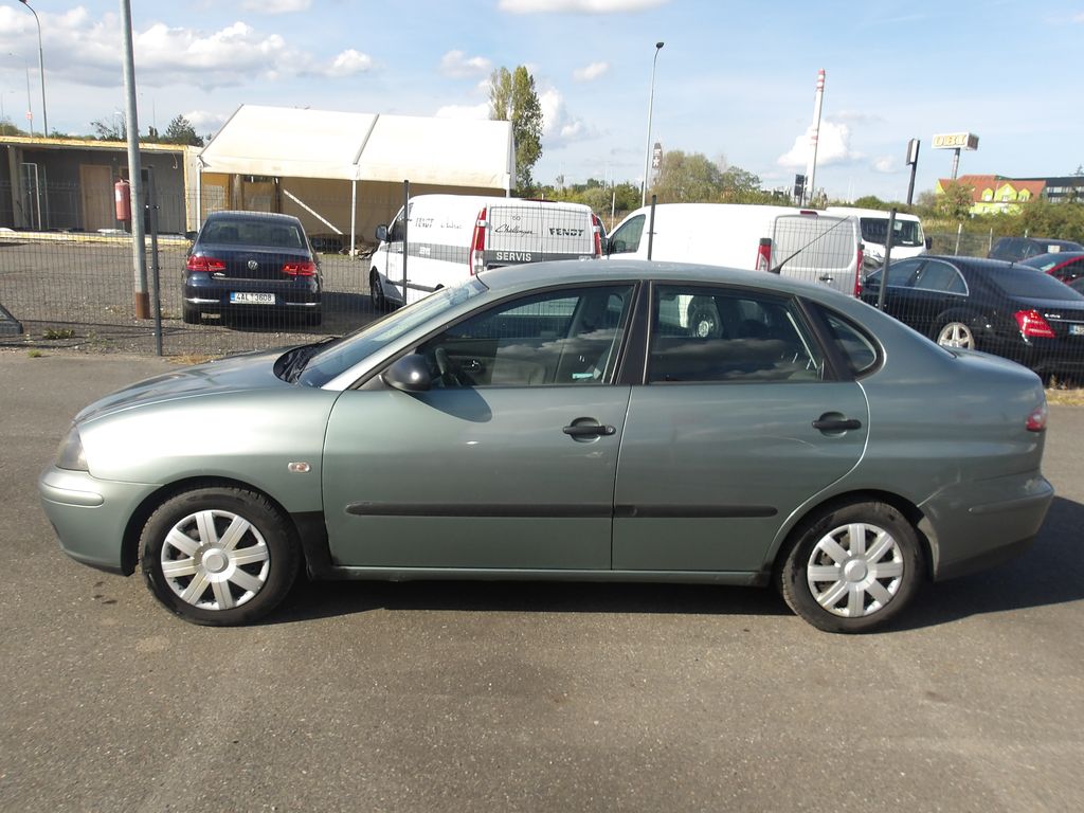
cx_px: 542
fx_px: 846
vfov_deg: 51.4
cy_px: 406
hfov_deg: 65.3
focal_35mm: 27
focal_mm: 4.9
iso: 100
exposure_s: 1/104
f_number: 10.4
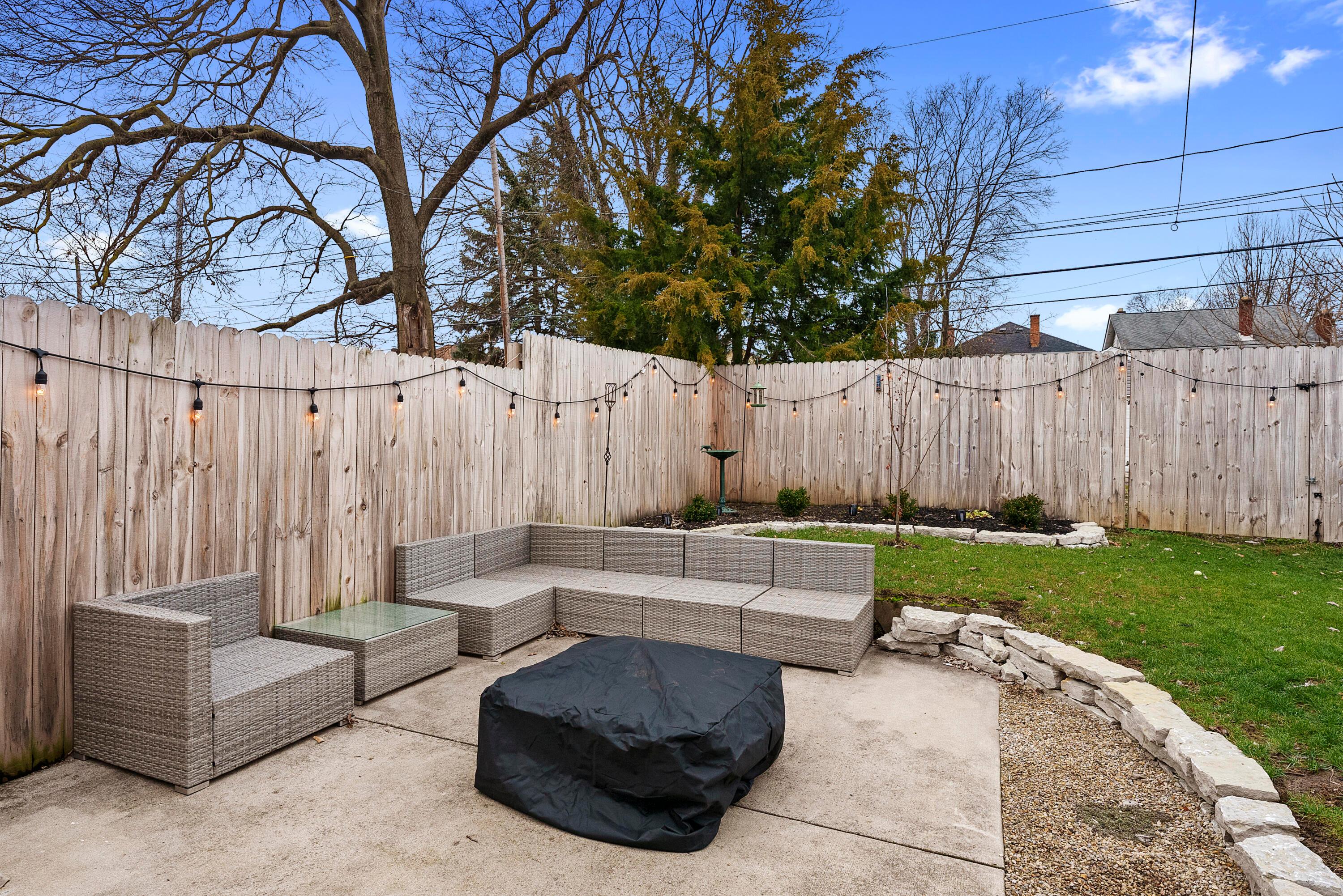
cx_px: 672
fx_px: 709
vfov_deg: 64.6
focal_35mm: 19
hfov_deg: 86.9
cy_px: 448
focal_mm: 19
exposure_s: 1/200
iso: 640
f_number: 9
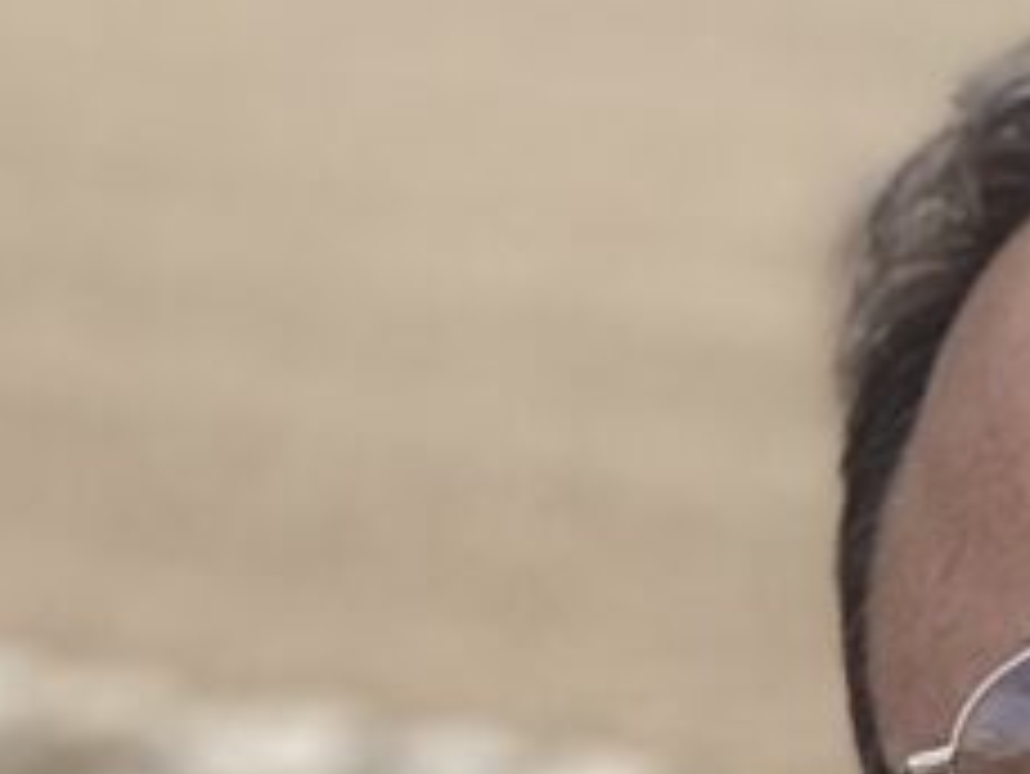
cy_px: 540
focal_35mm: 134
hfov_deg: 14.6
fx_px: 3989
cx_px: 139
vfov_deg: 11.1
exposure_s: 1/403
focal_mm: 2.71
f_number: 2.2
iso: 25
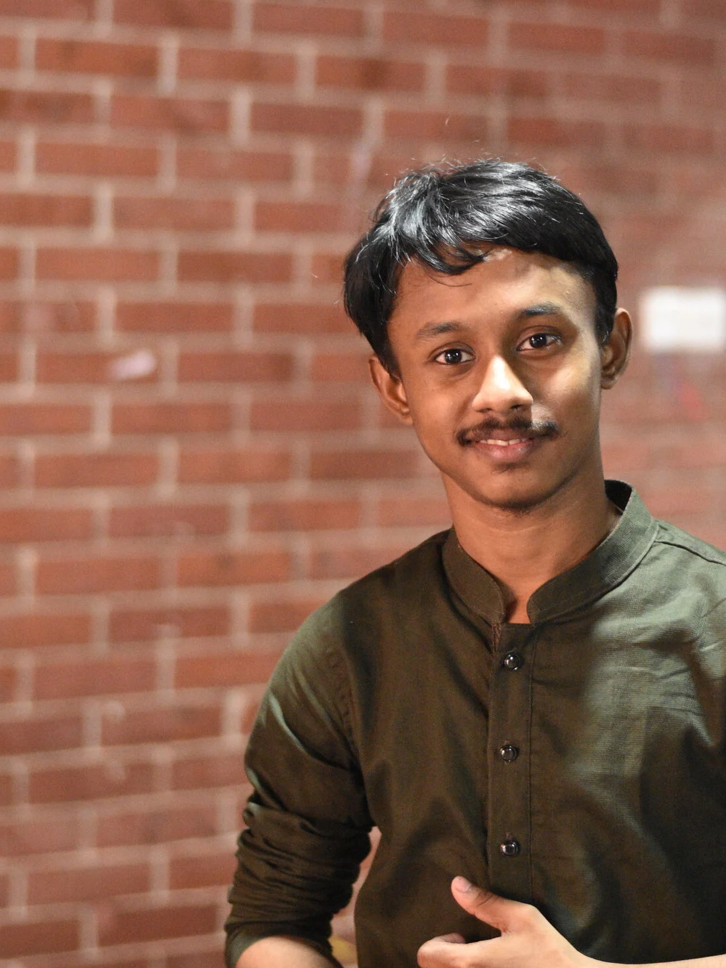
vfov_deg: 17.8
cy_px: 332
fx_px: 3075
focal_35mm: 110
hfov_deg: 13.4
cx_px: 474
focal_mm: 50
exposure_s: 1/200
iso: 3200
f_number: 1.8
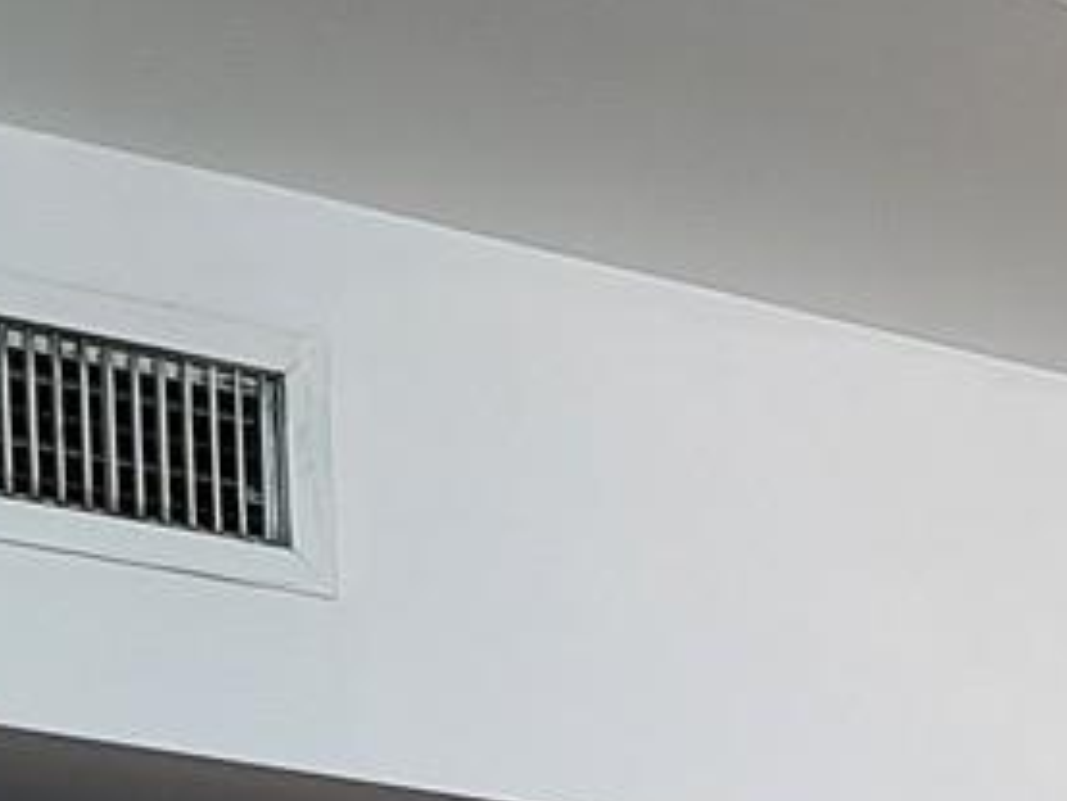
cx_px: 2350
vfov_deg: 8.6
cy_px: 2172
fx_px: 4626
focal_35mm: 150
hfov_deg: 11.4
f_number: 1.8
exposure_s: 1/60
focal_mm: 5.4
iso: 100
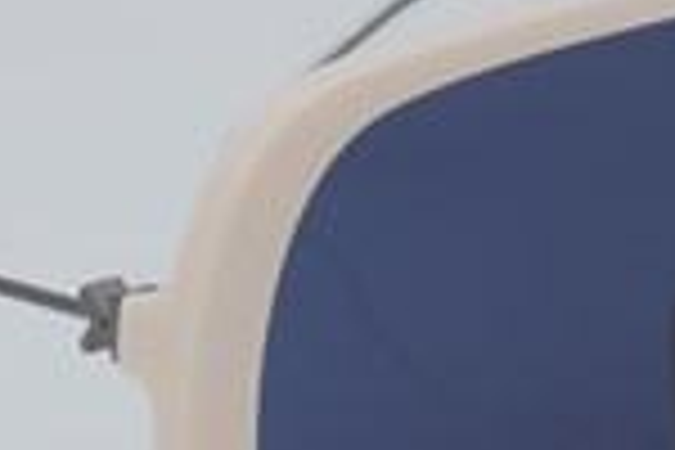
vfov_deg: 6.9
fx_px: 3750
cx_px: 374
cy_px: 292
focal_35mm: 200
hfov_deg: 10.3
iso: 100
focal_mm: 50
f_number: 32
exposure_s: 1/4
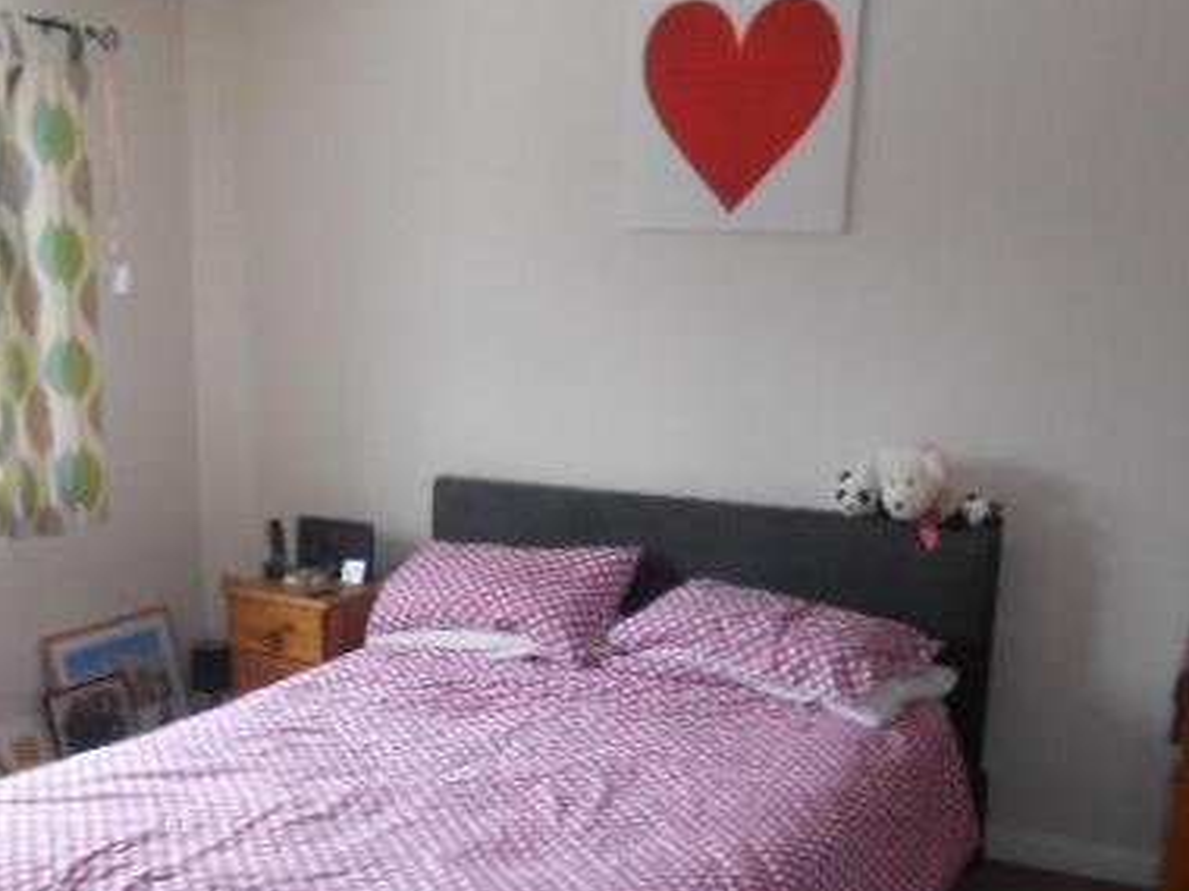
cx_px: 551
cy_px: 670
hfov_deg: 46.8
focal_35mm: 40
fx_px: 1373
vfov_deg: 35.1
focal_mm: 4.7
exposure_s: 1/30
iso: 140
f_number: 3.4
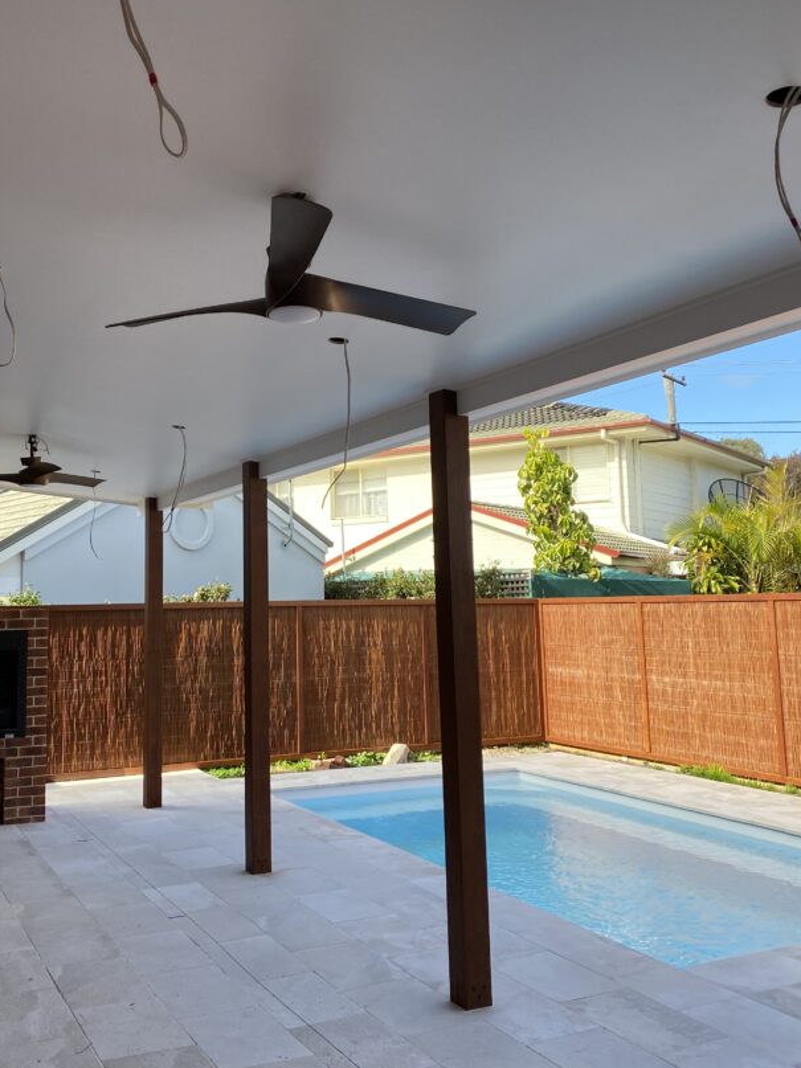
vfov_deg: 55.3
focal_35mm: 33
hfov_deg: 42.6
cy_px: 495
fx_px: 1018
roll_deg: +0.7
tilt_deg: +8.0
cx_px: 305
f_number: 1.8
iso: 32
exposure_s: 1/557
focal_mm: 4.25
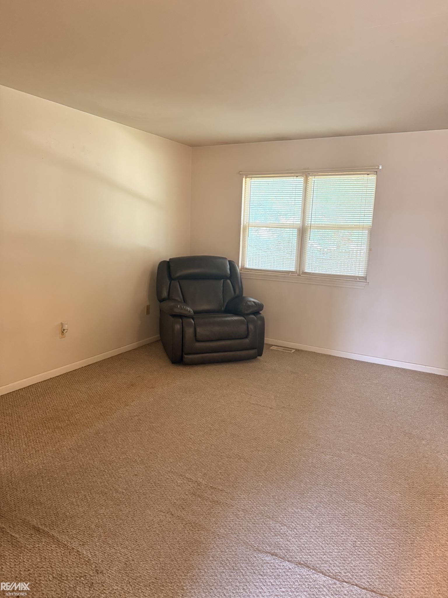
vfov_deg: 71.6
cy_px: 299
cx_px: 224
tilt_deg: -8.1
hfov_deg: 56.8
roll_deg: -0.9
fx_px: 414
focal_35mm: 24
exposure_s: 1/60
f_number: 1.78
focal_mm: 6.76
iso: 640
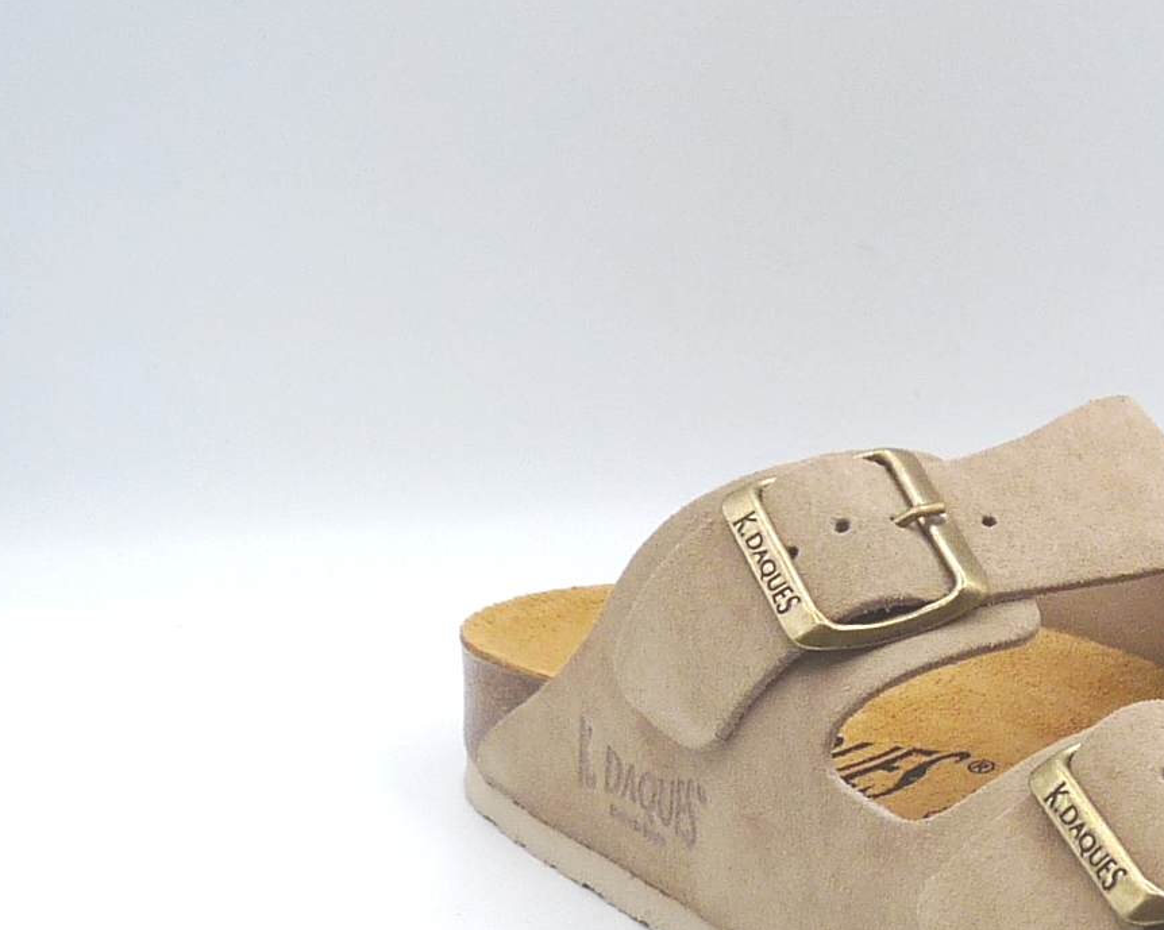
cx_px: 1068
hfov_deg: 21.5
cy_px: 675
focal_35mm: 87
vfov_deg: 17.6
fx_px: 2996
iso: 100
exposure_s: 1/200
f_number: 5
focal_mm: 4.8
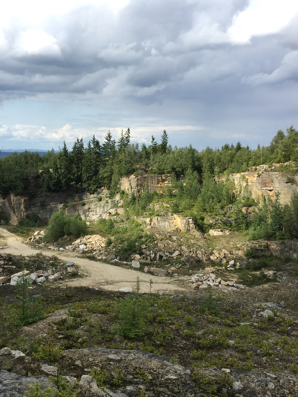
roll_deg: -0.3
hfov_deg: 34.8
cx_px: 95
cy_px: 212
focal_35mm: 41
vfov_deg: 45.7
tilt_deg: -7.3
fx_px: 471
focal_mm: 4.15
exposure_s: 1/1041
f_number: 2.2
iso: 32
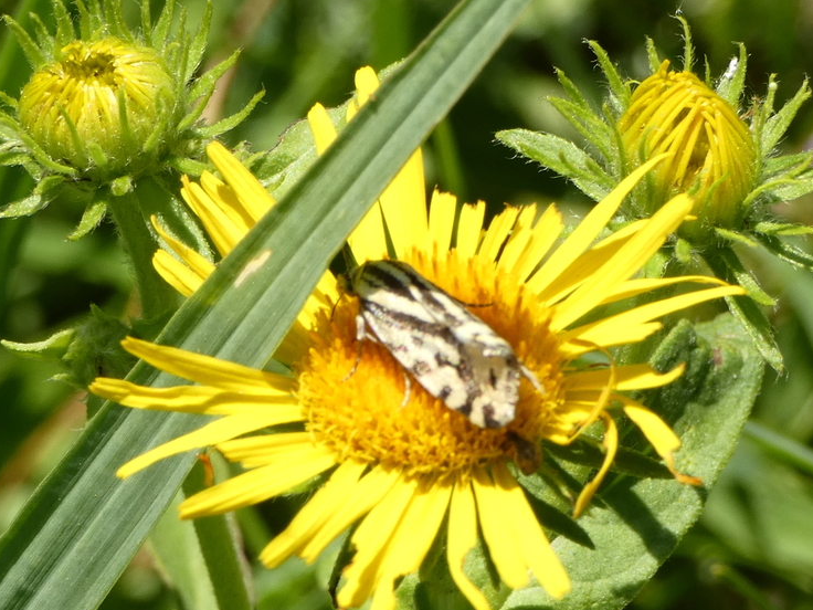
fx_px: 3922
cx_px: 407
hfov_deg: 11.8
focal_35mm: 167
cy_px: 299
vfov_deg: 8.9
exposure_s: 1/160
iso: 80
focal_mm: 25.8
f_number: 5.3
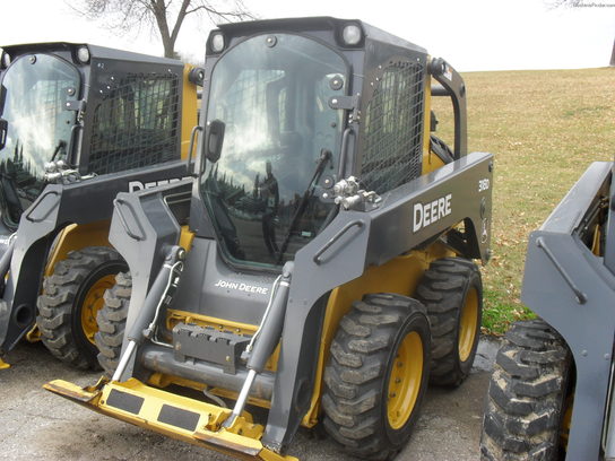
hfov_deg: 52.6
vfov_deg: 40.7
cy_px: 230
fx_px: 622
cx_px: 308
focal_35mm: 35
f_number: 3.2
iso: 100
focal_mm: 6.3
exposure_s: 1/125
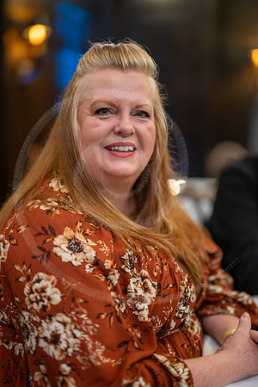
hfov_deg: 27.0
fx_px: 537
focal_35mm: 50
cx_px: 129
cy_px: 194
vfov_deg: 39.6
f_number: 1.2
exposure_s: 1/125
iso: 6400
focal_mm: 50
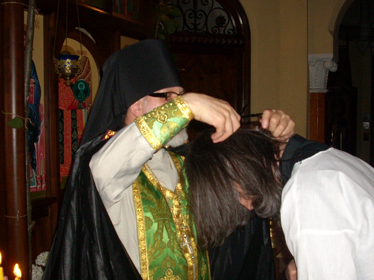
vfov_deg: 29.1
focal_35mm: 50
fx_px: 540
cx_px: 197
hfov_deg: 38.2
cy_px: 153
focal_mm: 6.2
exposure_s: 1/60
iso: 200
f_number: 2.8
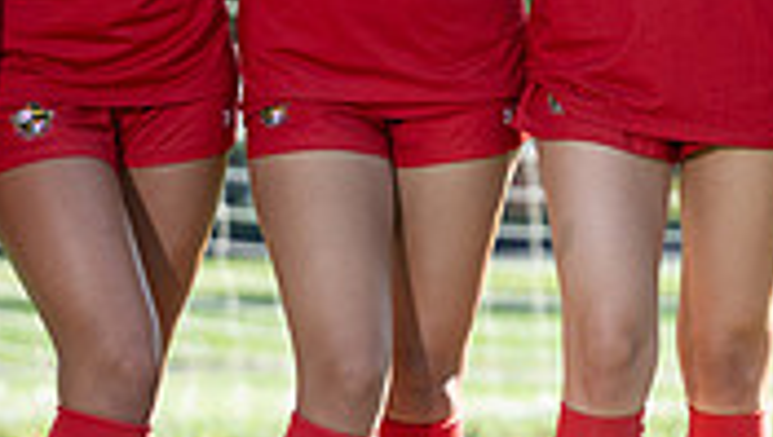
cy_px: 54
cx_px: 1004
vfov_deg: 2.7
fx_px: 9257
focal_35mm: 451
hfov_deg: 4.8
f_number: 2.8
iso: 200
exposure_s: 1/800
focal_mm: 98
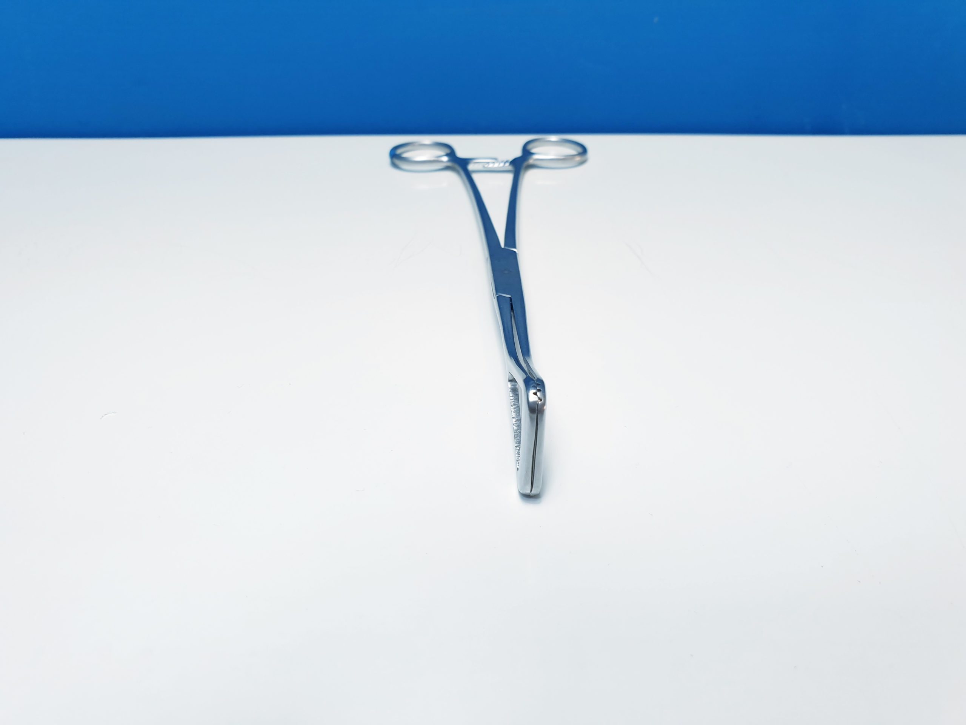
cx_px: 483
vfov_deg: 53.1
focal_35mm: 26
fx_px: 726
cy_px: 362
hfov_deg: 67.3
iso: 80
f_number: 2.4
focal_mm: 4.3
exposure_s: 1/50
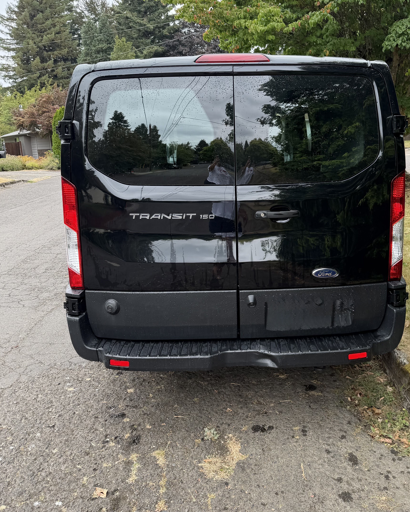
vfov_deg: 57.0
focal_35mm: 31
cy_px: 227
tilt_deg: -9.4
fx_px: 470
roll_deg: +1.3
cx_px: 244
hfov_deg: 46.9
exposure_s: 1/459
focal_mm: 6.76
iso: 80
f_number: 1.78
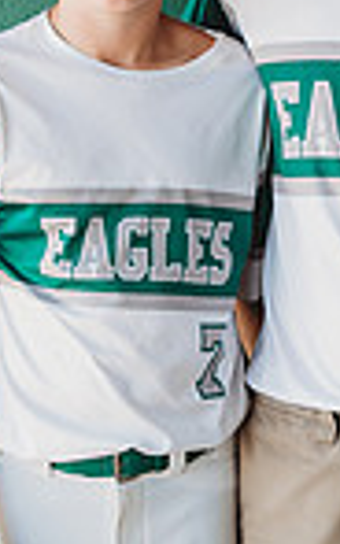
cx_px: 296
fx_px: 3925
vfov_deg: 7.9
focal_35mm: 265
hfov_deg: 5.0
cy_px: 181
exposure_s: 1/160
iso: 100
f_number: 2.8
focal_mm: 85
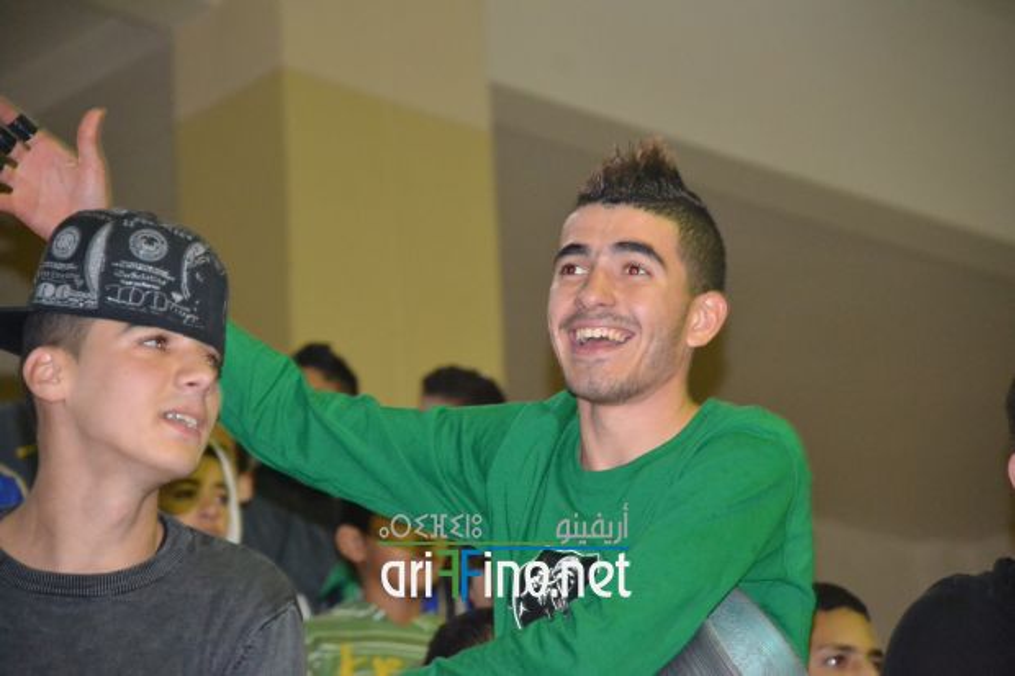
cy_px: 338
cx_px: 508
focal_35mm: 180
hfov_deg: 11.4
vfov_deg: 7.6
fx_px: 5073
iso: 3200
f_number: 5.6
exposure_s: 1/60
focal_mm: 120
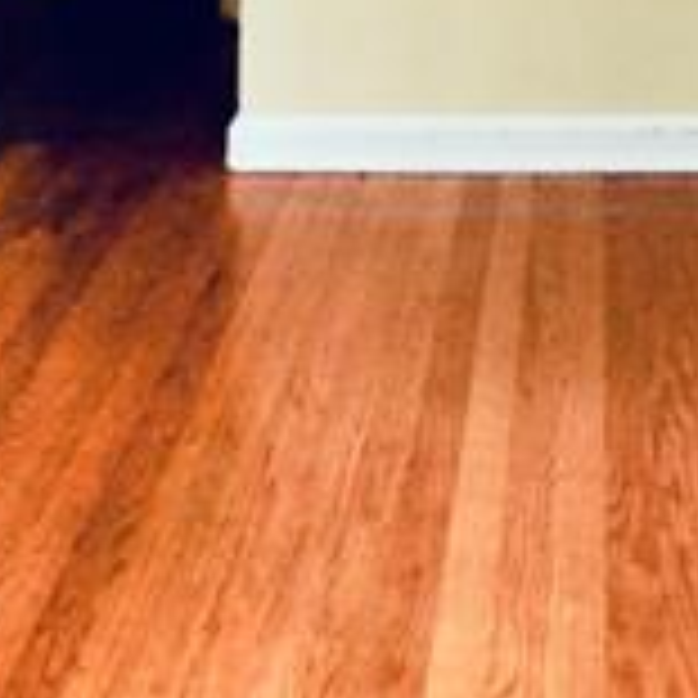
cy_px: -615
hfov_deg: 20.4
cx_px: 581
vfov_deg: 16.6
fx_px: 1916
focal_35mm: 84
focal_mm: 10
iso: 400
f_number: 4
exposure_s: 1/250
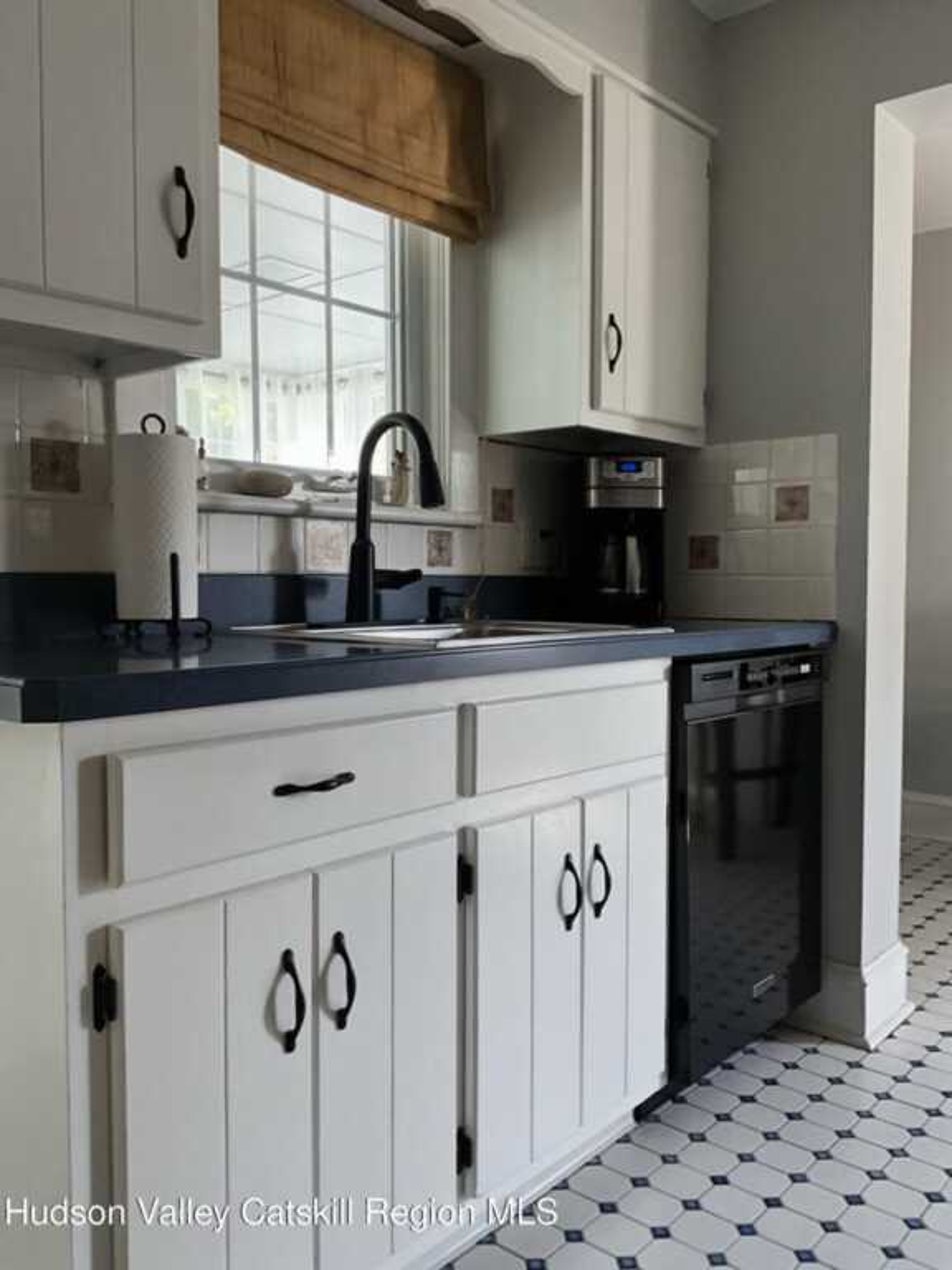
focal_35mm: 29
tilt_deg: -1.3
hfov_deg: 48.2
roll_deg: -0.1
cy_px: 635
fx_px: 1063
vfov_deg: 61.7
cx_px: 476
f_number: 1.8
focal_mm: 3
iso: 100
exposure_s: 1/60
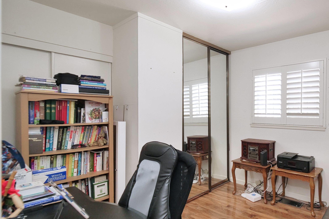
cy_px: 115
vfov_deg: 59.5
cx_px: 235
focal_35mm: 21
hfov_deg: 76.9
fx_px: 192
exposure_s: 1/160
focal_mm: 7
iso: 800
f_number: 2.8
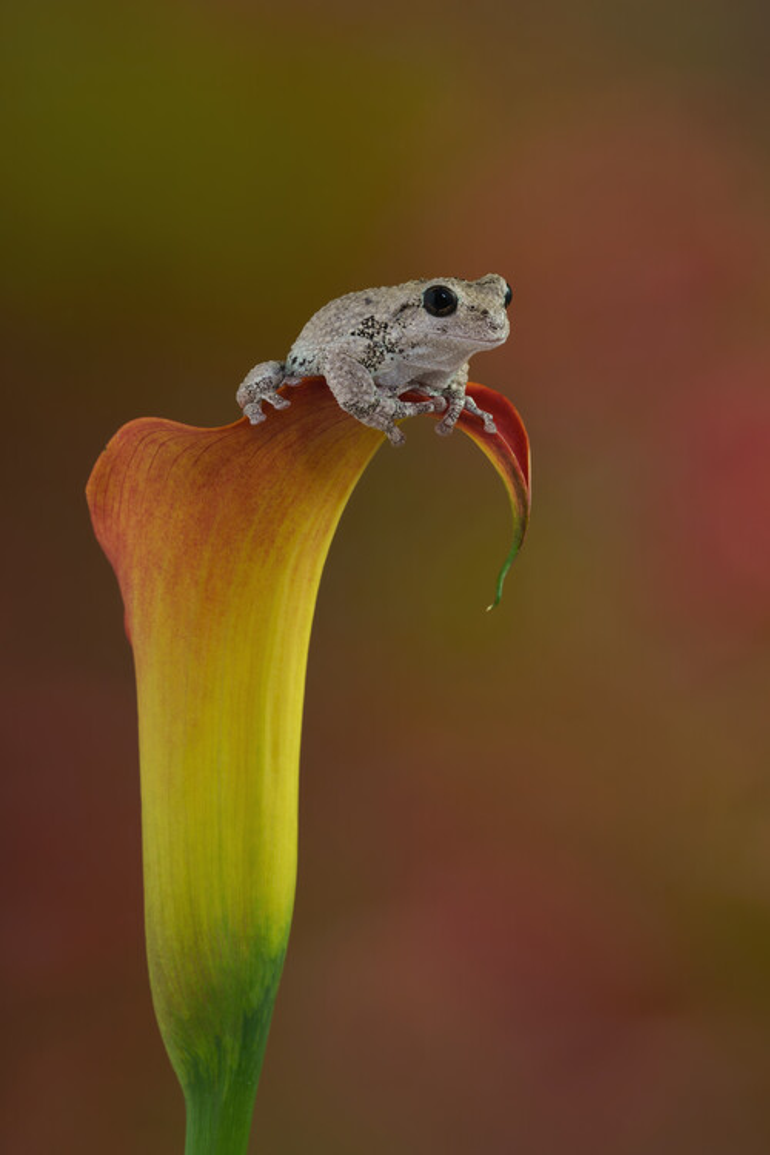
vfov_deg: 22.6
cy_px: 578
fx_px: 2887
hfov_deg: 15.2
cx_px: 385
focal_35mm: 90
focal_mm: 90
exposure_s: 1/160
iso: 50
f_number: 16
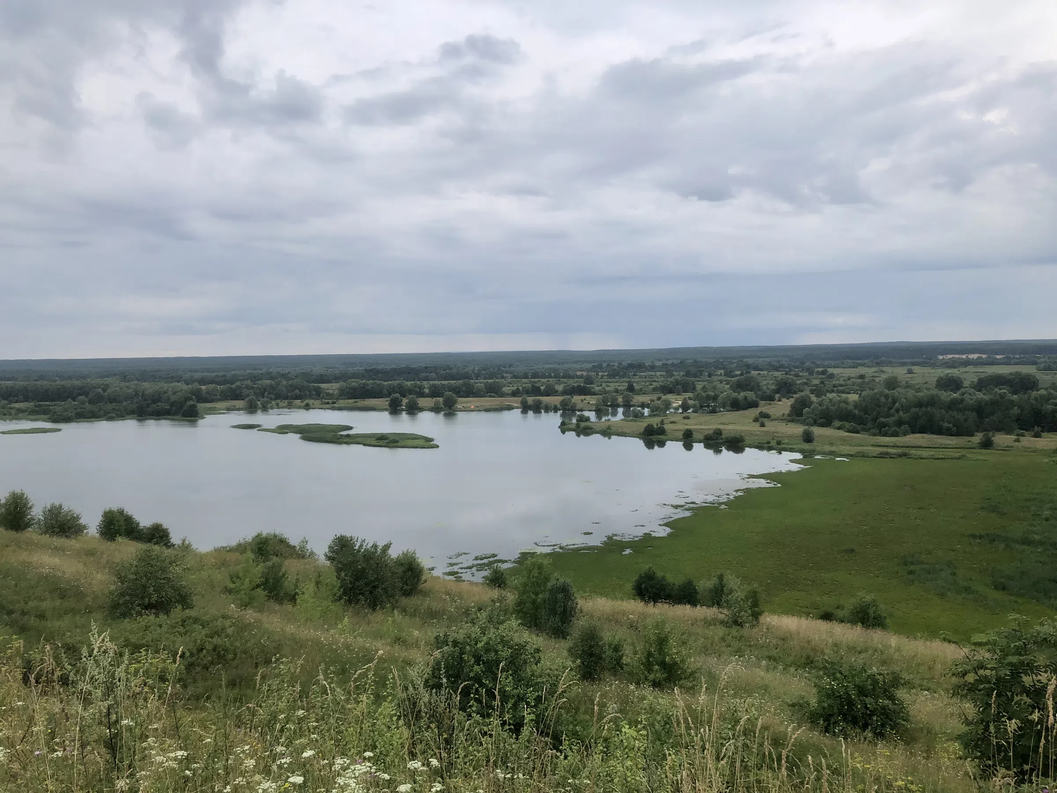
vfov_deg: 49.7
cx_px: 528
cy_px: 396
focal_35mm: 28
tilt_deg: -1.6
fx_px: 855
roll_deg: -0.1
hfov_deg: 63.4
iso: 20
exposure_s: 1/979
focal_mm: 3.99
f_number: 1.8
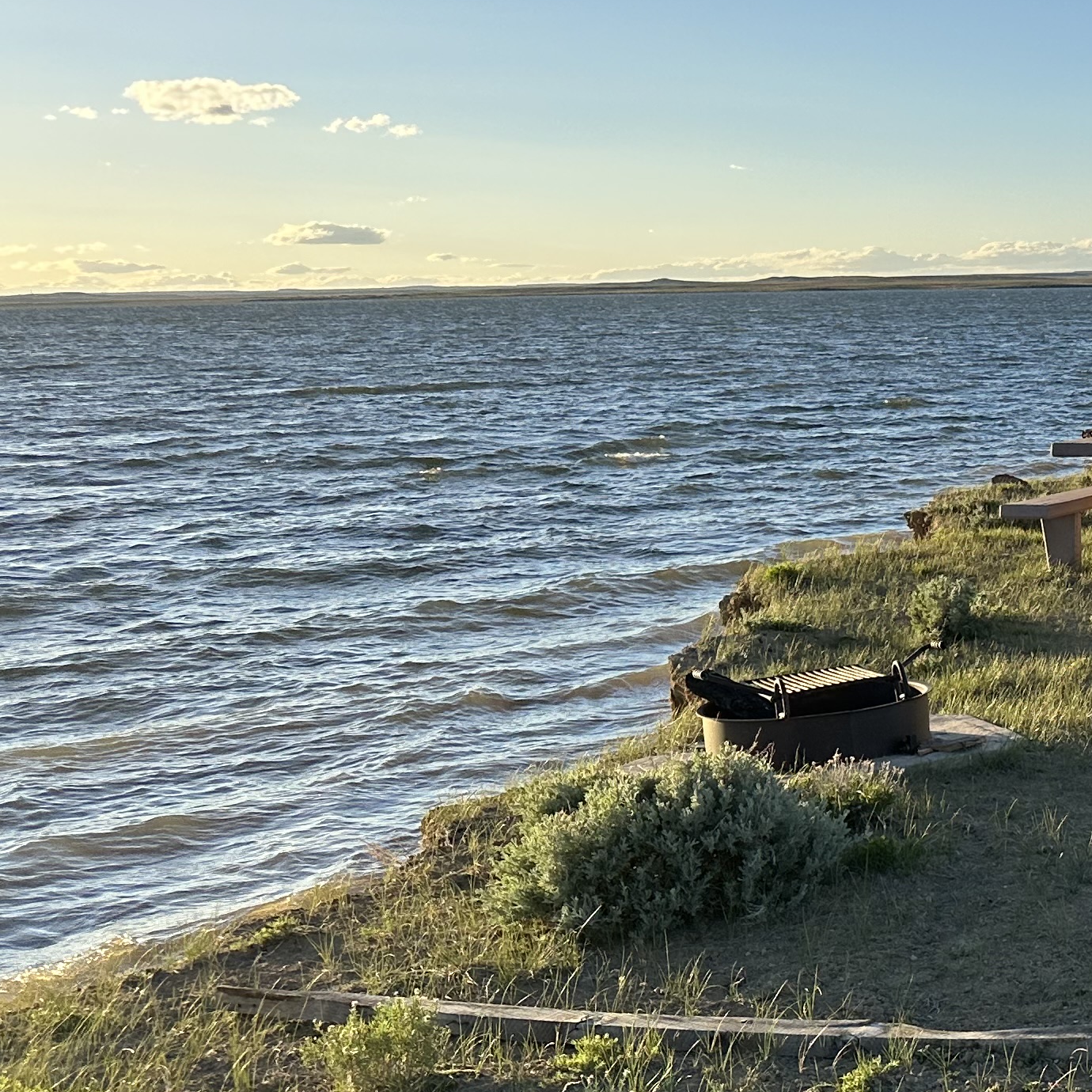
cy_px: 526
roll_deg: +0.8
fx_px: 2213
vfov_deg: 27.7
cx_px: 1570
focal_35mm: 62
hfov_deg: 23.2
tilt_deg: -5.9
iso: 80
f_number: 1.78
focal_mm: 6.86
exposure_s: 1/2203
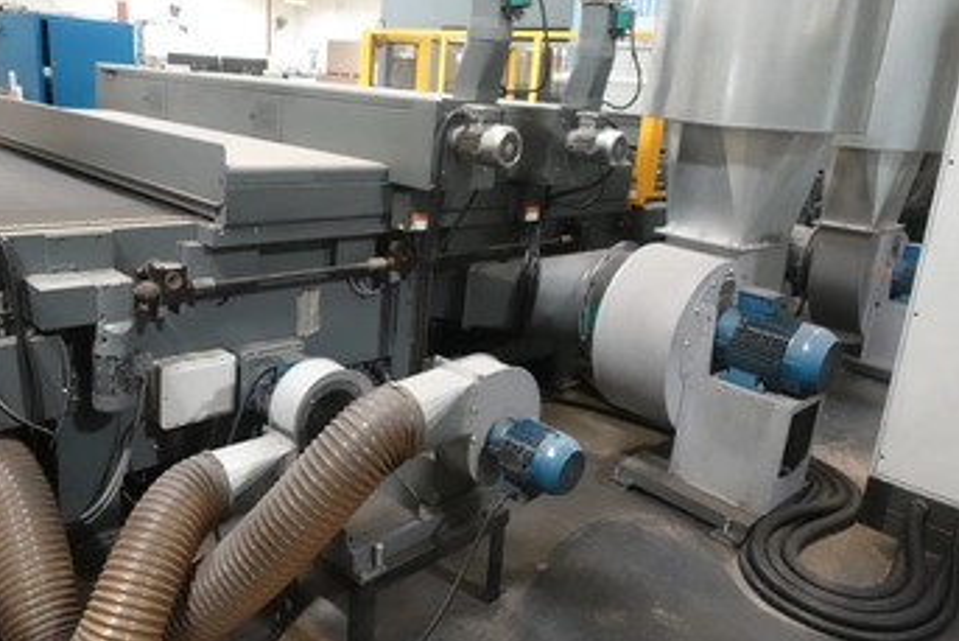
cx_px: 422
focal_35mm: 28
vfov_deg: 46.4
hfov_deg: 65.2
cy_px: 298
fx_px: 746
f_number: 1.8
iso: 5000
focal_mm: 8.8
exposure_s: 1/250
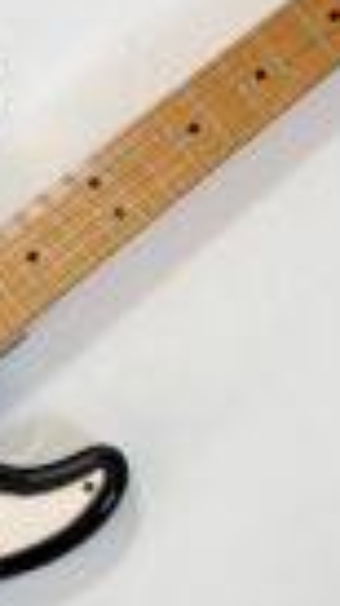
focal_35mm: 89
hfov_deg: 13.5
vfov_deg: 23.9
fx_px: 1427
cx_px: 79
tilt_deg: -77.5
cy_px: 310
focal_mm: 5.96
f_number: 1.6
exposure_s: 1/100
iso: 125
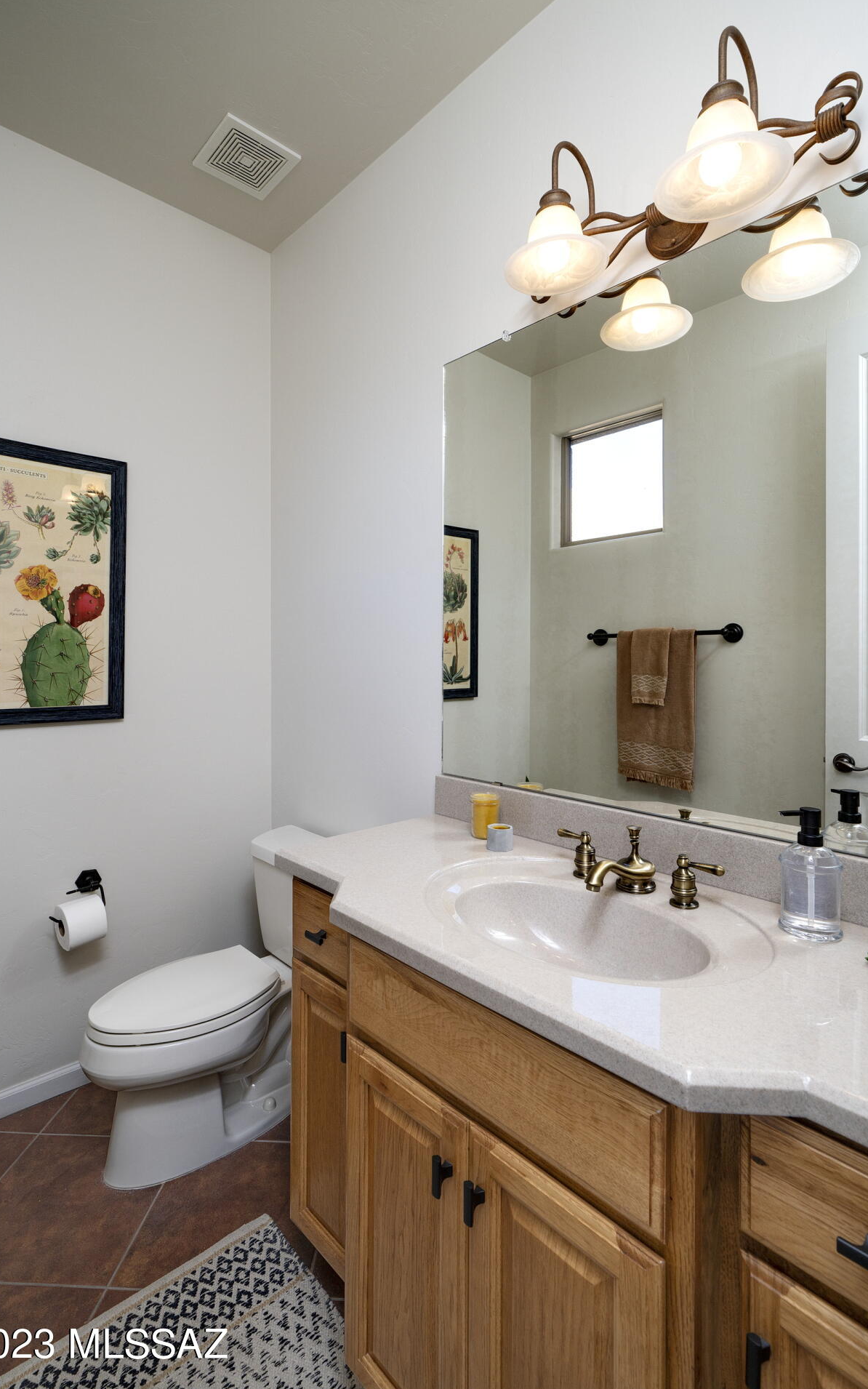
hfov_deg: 71.2
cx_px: 416
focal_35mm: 16
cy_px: 684
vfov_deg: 97.8
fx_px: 605
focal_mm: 15
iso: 200
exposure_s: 1/60
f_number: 8
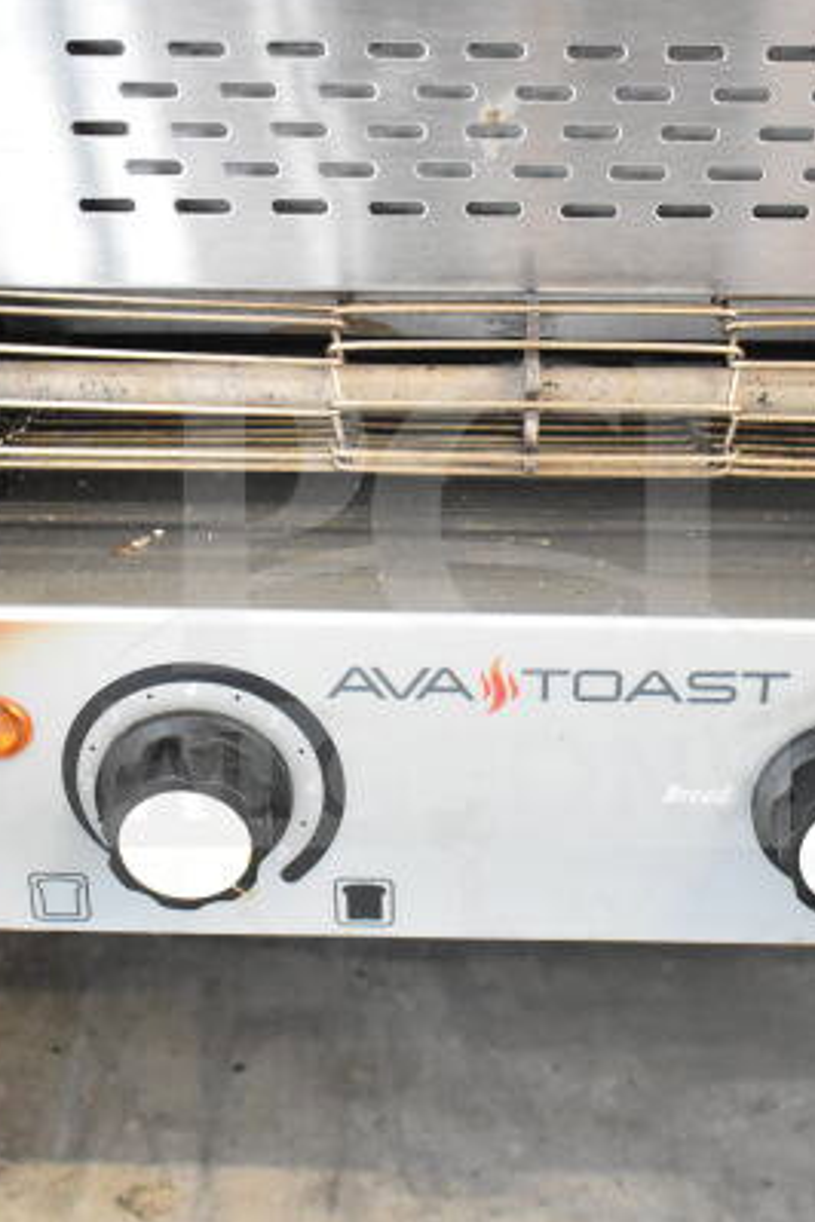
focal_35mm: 55
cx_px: 444
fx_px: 1868
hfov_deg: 24.6
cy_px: 605
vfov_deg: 36.2
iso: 6400
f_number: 3.8
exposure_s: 1/40
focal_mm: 24
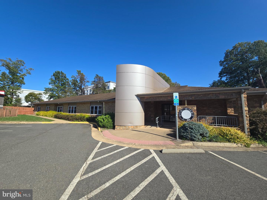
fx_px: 100
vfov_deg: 89.9
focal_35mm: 13
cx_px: 134
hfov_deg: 106.2
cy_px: 100
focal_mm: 2.2
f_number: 2.2
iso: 50
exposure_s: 1/2391
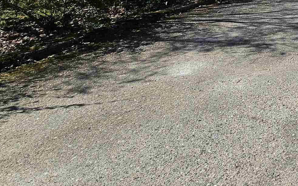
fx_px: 349
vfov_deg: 24.7
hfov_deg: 32.0
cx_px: 407
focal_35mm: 43
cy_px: -74
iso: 50
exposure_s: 1/2180
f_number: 2.2
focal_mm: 2.2
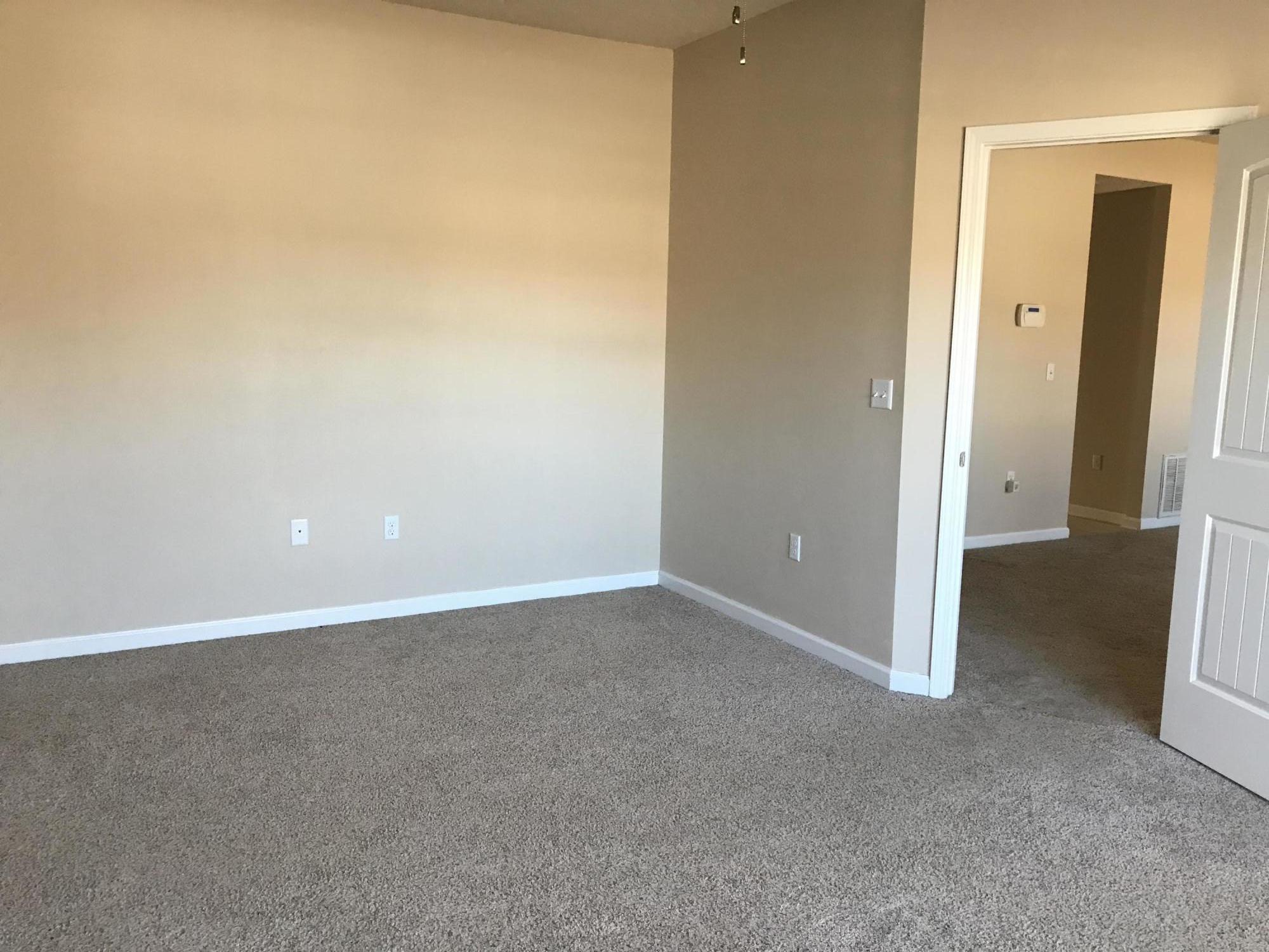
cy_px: 476
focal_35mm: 28
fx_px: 1026
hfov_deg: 63.4
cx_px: 634
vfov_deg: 49.7
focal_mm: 3.99
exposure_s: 1/30
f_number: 1.8
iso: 40
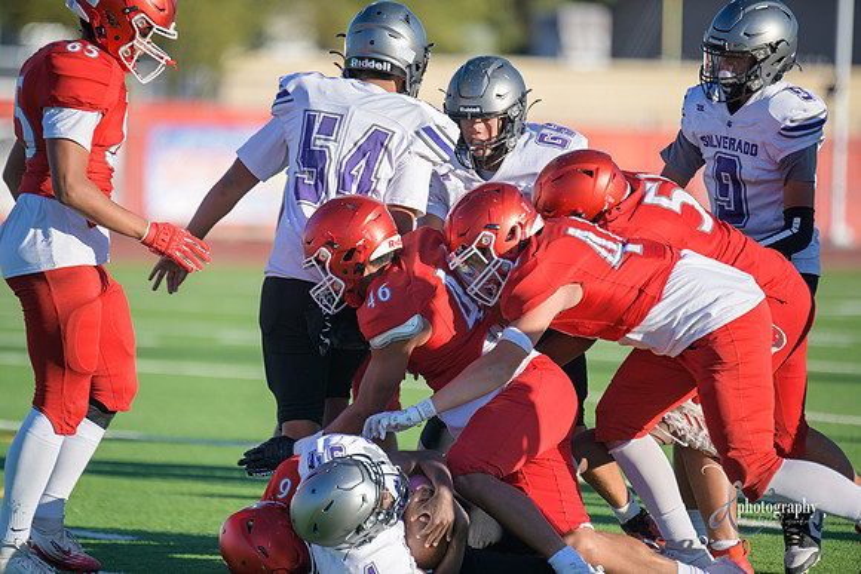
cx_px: 430
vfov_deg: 4.6
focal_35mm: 300
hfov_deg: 6.9
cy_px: 287
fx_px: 7176
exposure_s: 1/6400
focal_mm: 300
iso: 400
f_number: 2.8
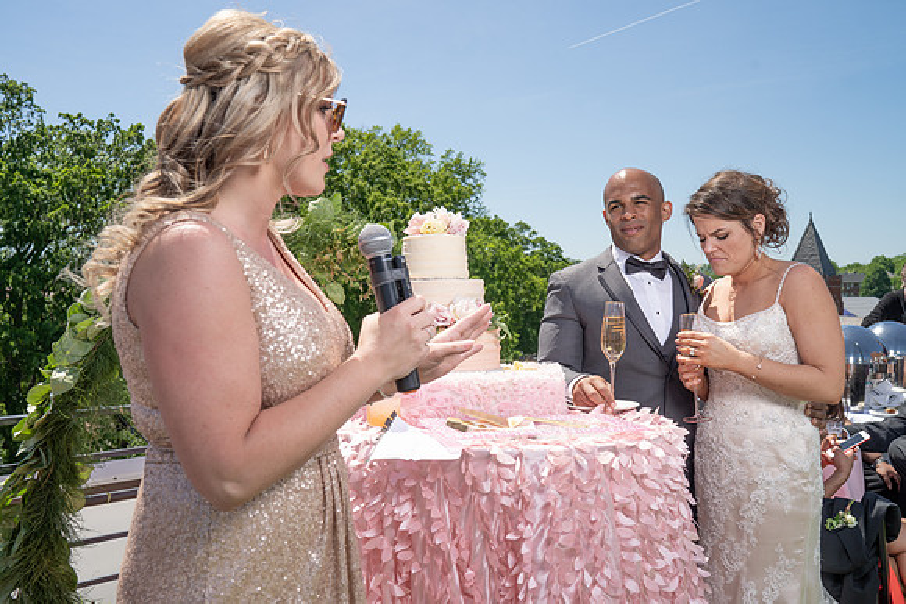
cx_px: 442
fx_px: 903
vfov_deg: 37.0
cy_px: 294
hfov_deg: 53.3
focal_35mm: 36
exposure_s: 1/250
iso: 50
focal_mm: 35
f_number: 7.1
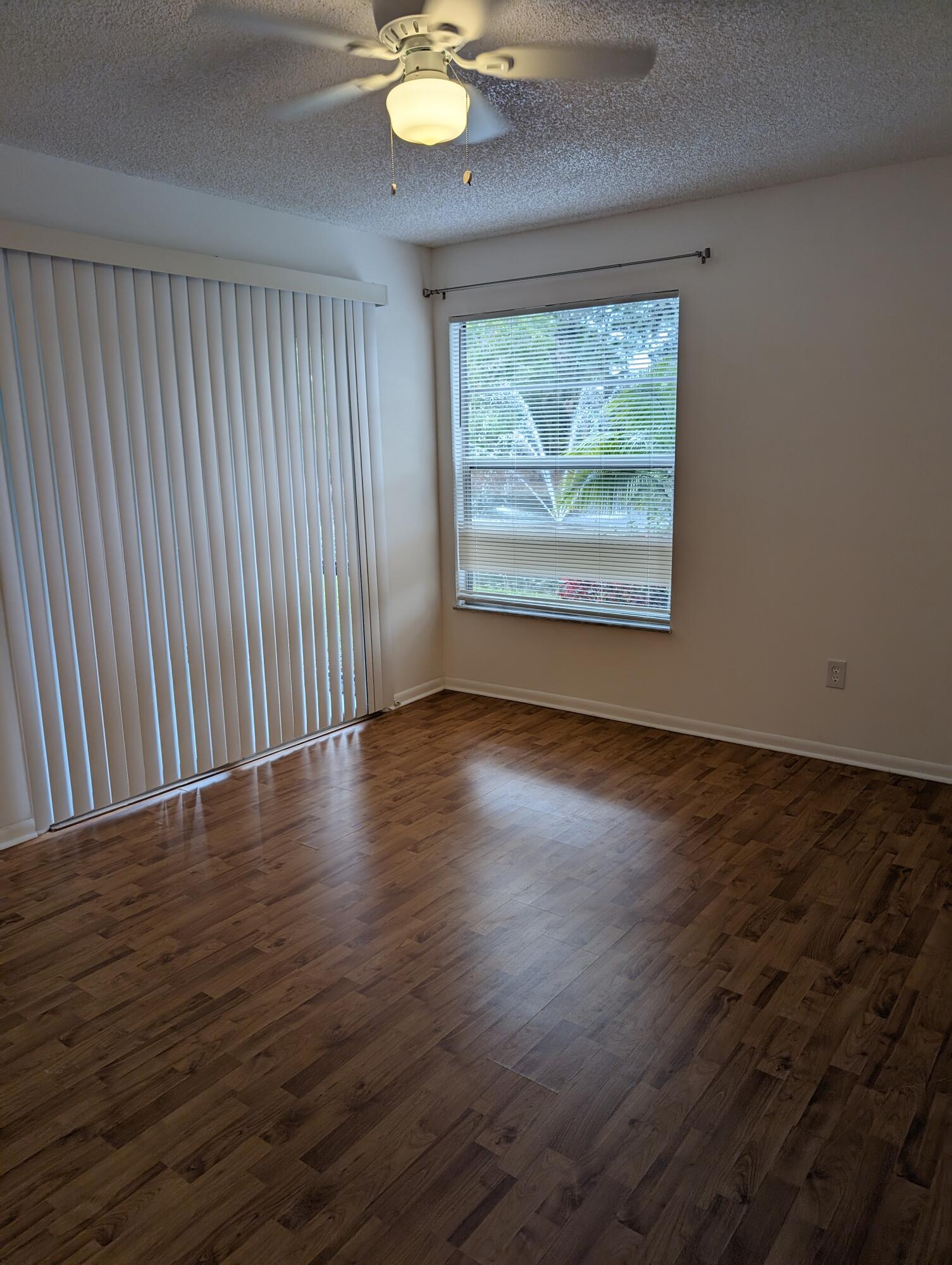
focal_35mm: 24
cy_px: 632
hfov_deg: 56.9
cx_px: 476
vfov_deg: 71.5
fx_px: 878
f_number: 1.68
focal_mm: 6.9
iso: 23
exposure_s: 1/120
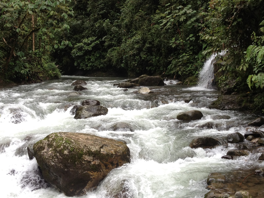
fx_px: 389
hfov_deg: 37.5
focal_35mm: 51
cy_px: 72
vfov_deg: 28.4
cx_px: 136
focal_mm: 4.28
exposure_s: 1/204
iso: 64
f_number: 2.4
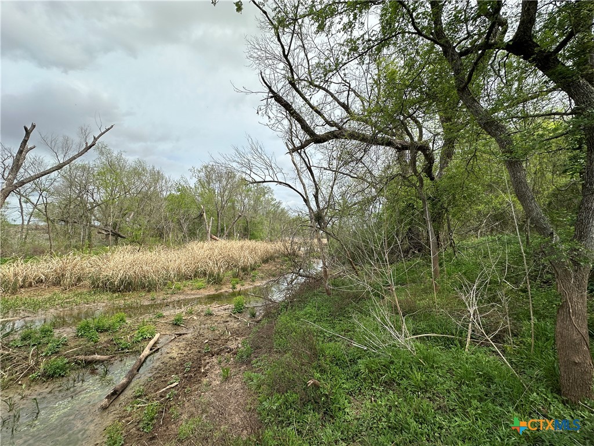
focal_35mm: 14
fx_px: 240
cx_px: 297
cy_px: 223
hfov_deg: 102.1
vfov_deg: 85.7
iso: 40
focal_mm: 2.22
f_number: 2.2
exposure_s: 1/1887
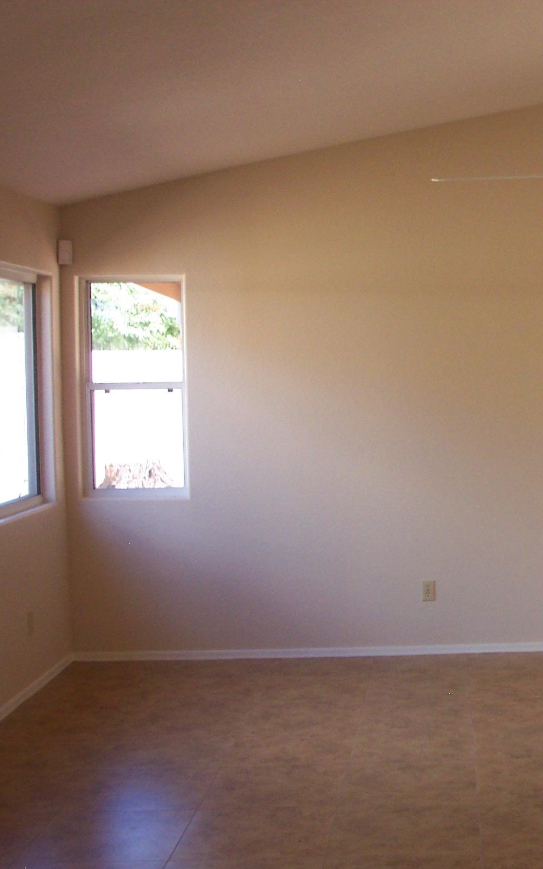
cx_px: 582
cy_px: 437
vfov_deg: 37.5
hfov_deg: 22.7
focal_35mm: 54
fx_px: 1278
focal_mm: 7.5
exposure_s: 1/90
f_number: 2.8
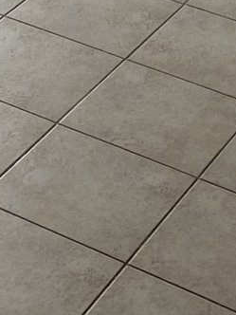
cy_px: -565
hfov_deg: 8.6
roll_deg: -0.9
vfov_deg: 9.6
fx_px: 1536
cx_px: -89
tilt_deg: -7.0
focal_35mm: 169
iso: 40
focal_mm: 4.25
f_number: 1.8
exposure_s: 1/122
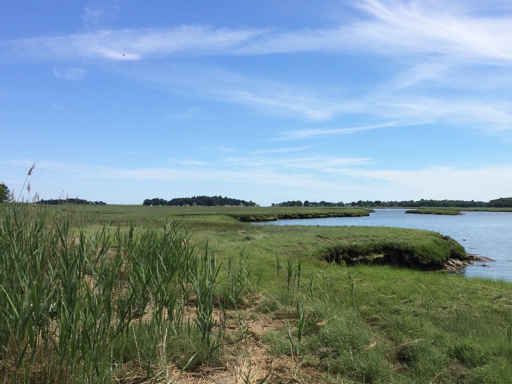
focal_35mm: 45
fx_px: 666
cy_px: 285
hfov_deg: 41.4
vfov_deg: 31.7
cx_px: 349
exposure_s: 1/2415
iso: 40
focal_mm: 4.12
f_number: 2.2
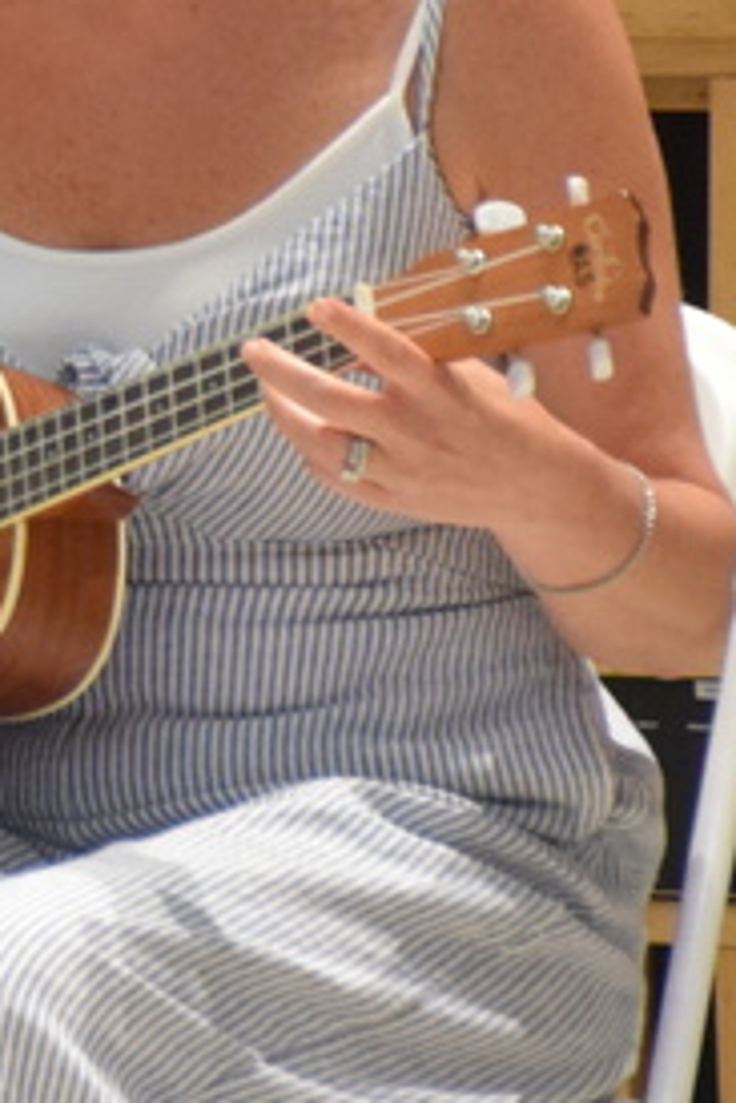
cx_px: -1235
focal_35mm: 476
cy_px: 26
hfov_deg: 2.9
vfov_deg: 4.3
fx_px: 14574
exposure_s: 1/60
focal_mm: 85
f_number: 5.3
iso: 2800
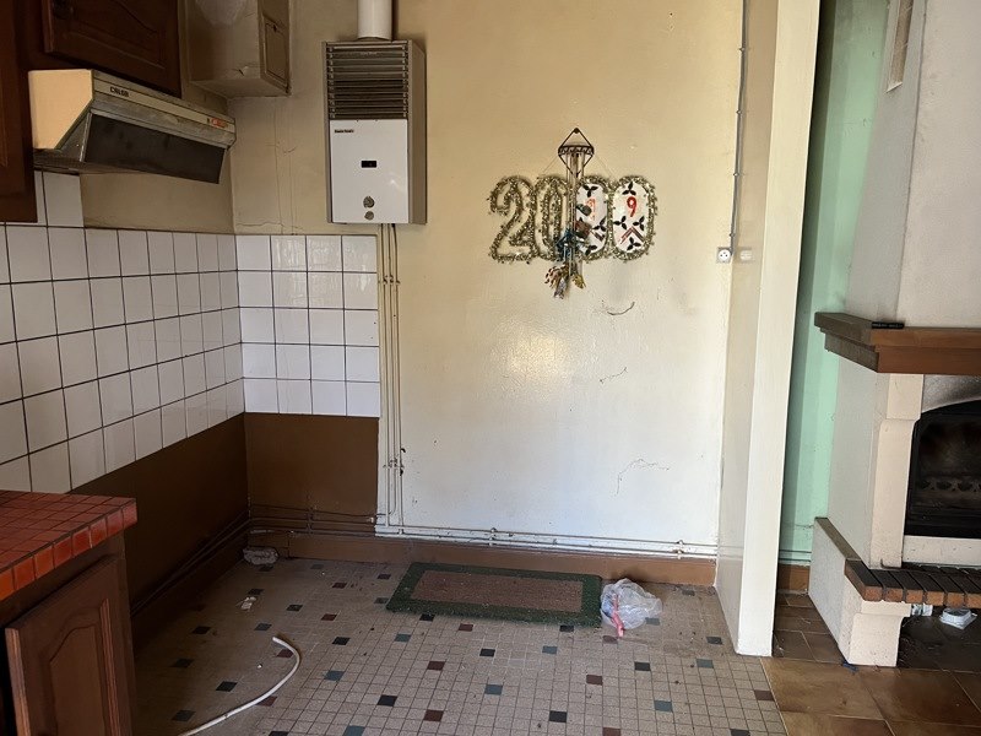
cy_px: 368
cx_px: 490
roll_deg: -0.4
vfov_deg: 53.1
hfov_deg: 67.3
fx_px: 737
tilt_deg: -12.4
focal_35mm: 26
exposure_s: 1/60
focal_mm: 5.1
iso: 200
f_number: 1.6
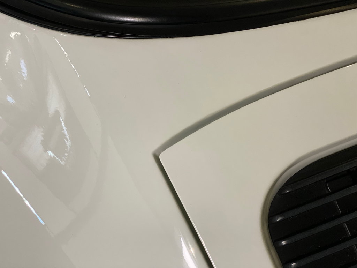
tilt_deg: -48.8
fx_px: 536
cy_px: 134
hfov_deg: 36.8
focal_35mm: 52
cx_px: 178
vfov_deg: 28.0
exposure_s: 1/118
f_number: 2
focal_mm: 6
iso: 250
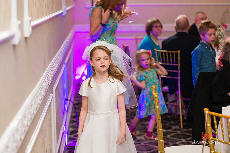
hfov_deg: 22.2
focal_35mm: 92
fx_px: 587
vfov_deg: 14.8
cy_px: 76
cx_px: 115
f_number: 3.2
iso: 1600
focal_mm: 92
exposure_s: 1/200
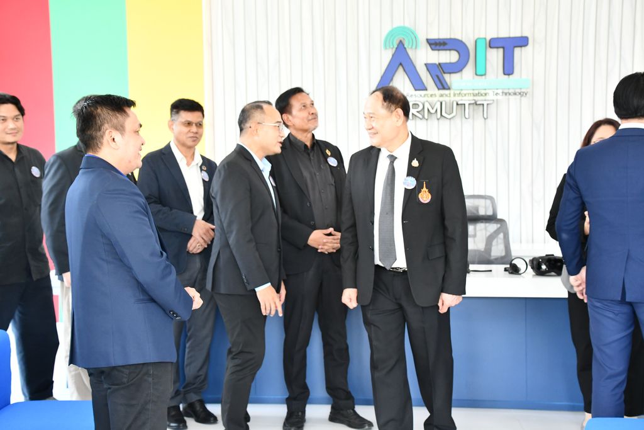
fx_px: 930
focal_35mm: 52
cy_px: 215
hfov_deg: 38.2
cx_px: 322
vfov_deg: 26.0
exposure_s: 1/125
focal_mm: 35
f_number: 4.2
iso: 1600
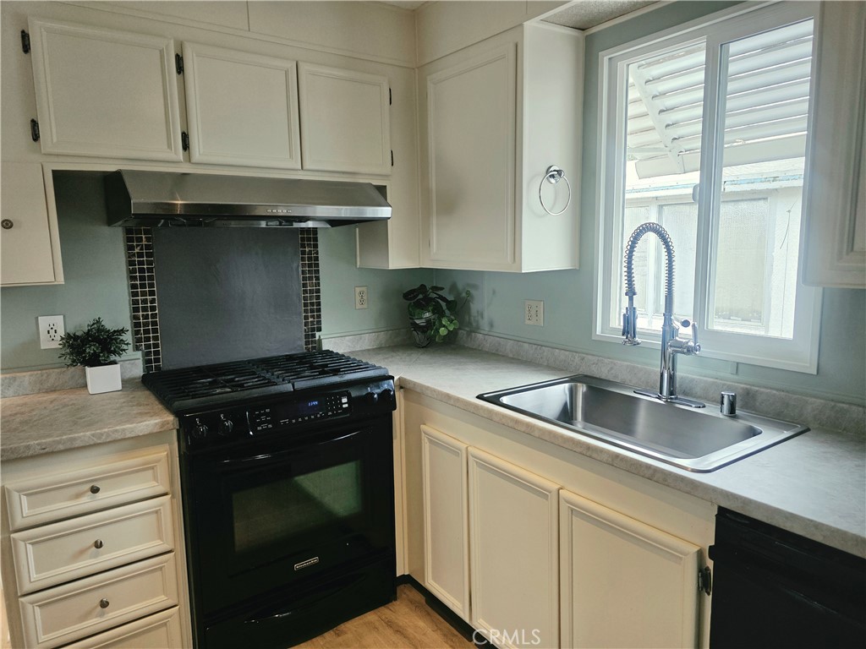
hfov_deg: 73.9
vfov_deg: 58.9
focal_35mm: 23
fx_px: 575
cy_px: 324
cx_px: 433
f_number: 1.7
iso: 100
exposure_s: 1/120
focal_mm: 6.3
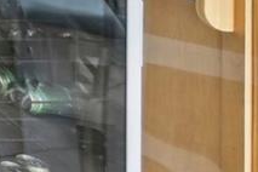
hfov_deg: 9.1
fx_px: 752
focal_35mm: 105
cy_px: -307
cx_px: -686
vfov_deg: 10.3
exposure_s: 1/50
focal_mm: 14
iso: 400
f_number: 8
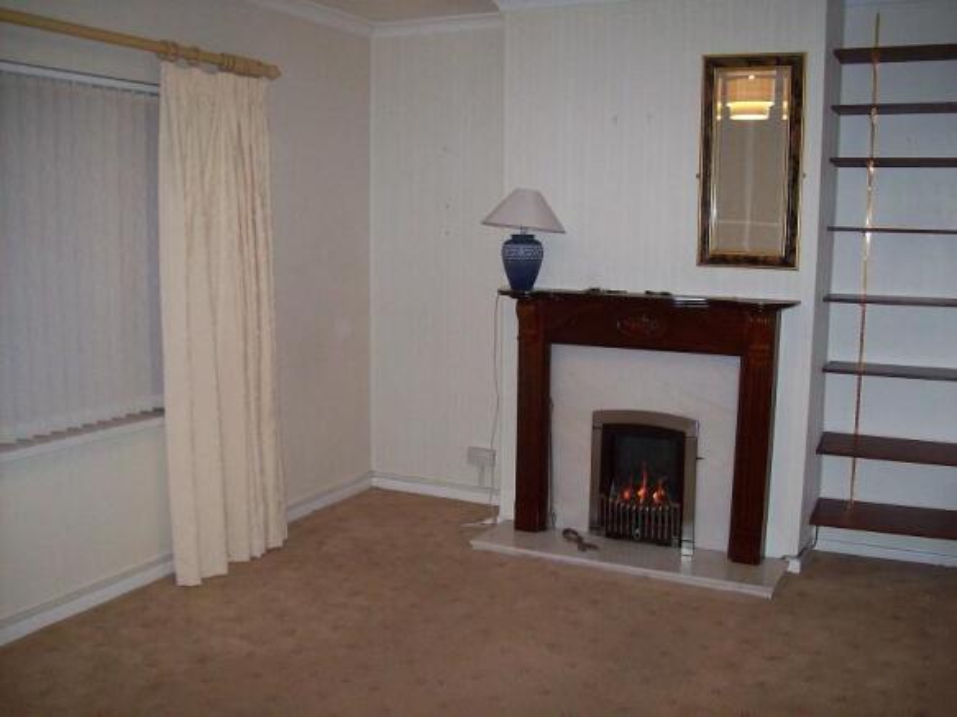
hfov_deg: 51.4
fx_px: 995
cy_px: 358
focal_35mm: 36
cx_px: 478
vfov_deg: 39.6
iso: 200
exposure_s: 1/64
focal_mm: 6
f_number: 2.7
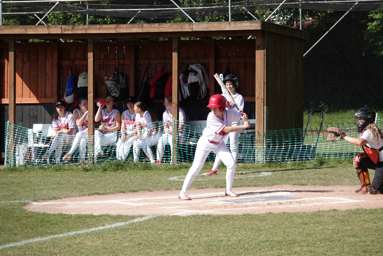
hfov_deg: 9.6
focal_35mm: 214
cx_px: 192
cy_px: 128
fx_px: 2278
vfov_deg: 6.4
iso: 160
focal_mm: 78.39
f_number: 4
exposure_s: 1/1000
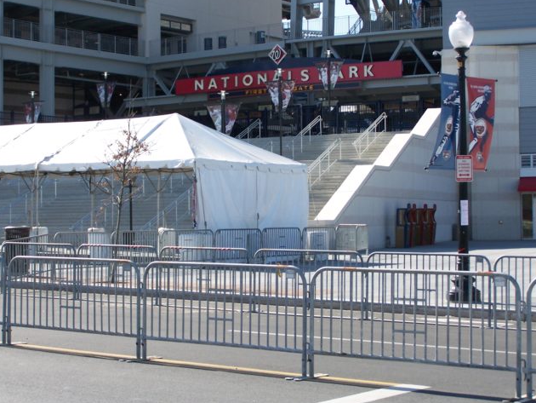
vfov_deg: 19.9
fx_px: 1146
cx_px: 263
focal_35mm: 74
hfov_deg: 26.3
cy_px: 184
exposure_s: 1/640
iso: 80
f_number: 3.2
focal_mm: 11.1
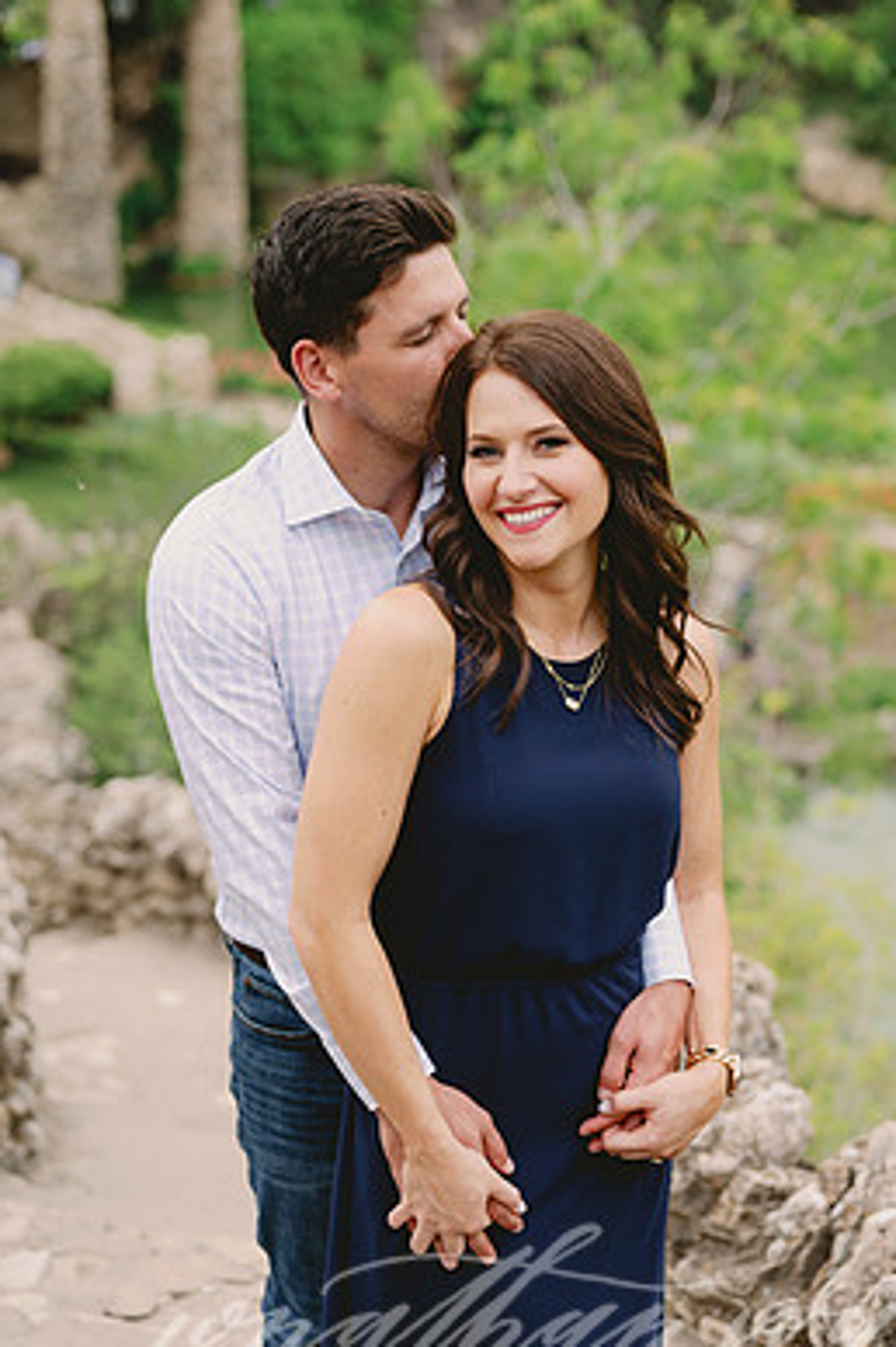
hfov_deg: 23.3
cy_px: 687
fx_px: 2169
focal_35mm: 58
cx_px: 498
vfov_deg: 34.5
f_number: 2.5
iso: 400
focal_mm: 50
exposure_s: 1/1000
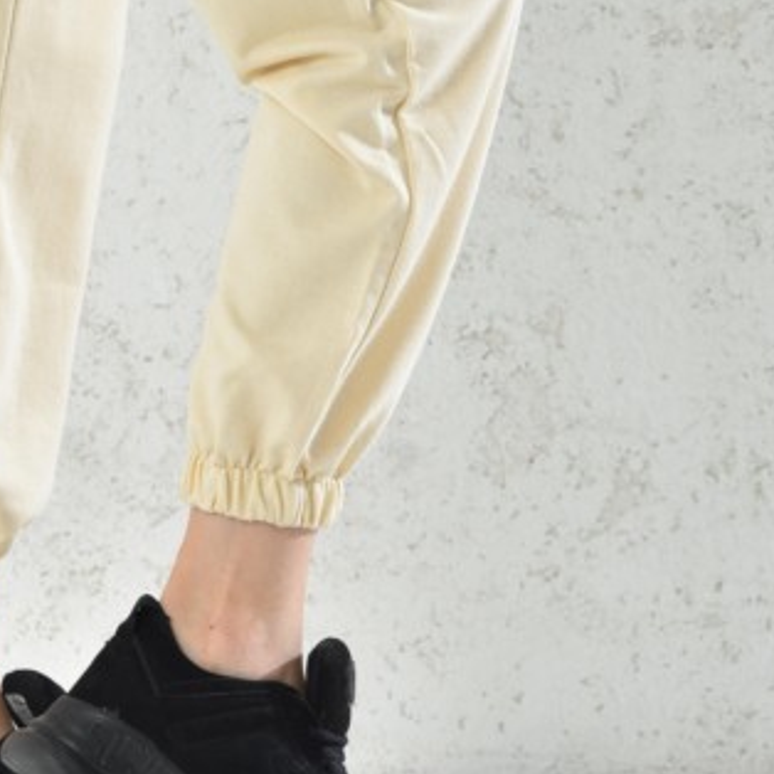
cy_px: -39
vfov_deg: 3.6
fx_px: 12320
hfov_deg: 3.6
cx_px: 203
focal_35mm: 487
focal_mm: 180
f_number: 8
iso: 125
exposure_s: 1/160
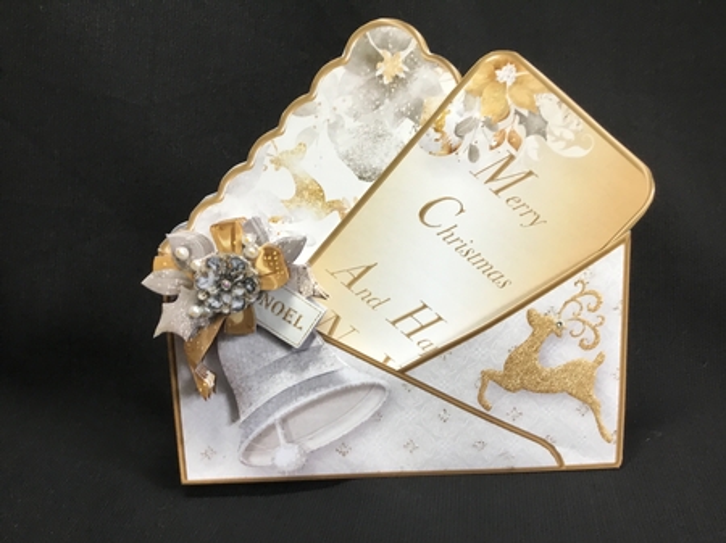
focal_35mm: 31
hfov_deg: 58.4
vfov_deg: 45.4
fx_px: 650
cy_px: 272
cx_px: 363
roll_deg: +1.6
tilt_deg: -19.8
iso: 80
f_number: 2.4
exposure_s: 1/33
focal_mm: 3.3
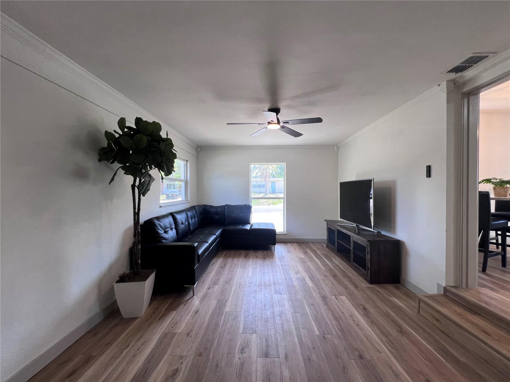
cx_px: 255
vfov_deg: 89.9
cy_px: 191
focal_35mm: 13
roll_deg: +0.9
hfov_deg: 106.2
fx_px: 192
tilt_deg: +0.0
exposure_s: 1/120
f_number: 1.8
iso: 80
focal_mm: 1.57
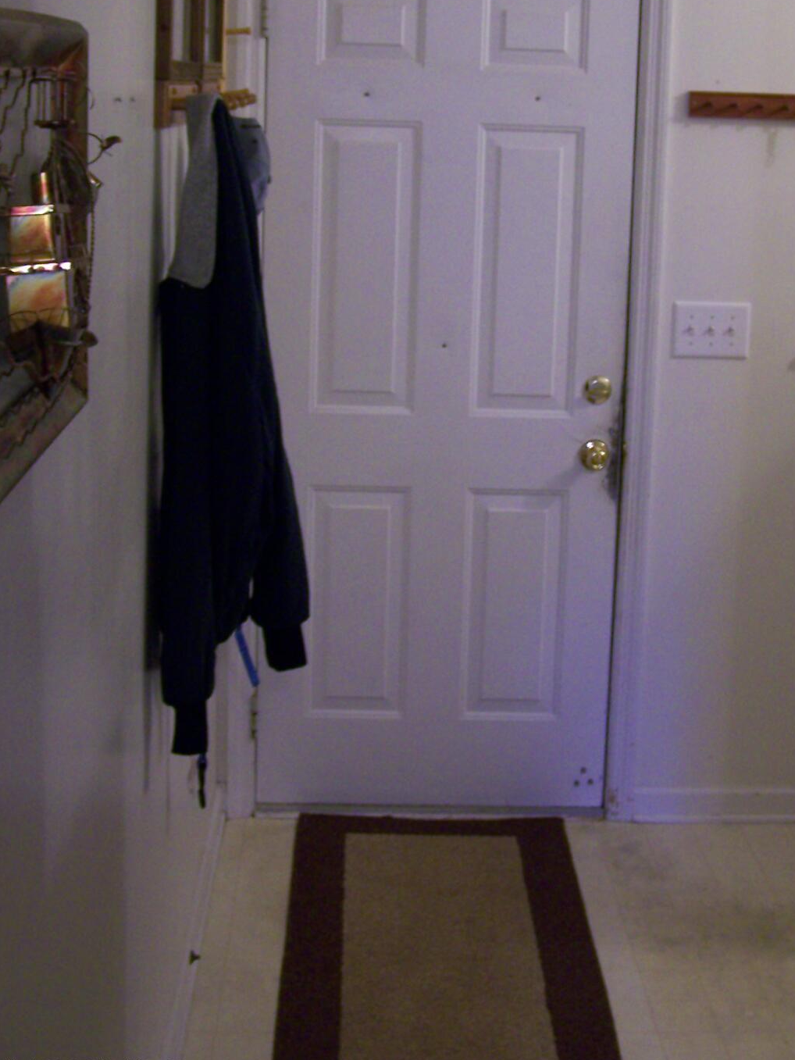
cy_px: 369
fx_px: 1715
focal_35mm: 56
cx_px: 447
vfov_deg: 34.1
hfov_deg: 26.1
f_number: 2.8
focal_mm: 6.3
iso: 160
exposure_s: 1/8
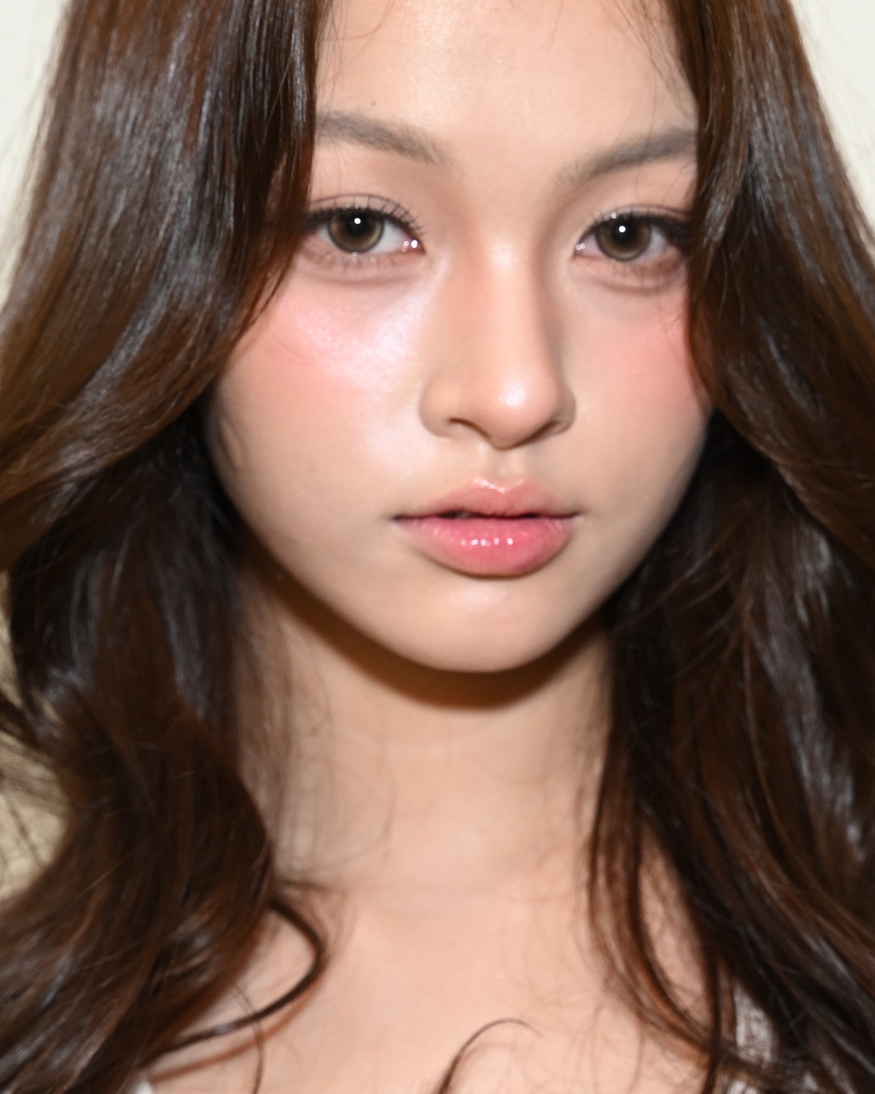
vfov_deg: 15.4
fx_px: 4046
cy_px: 748
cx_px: 458
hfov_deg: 12.3
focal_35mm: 125
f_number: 4
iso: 1000
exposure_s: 1/100
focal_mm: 56
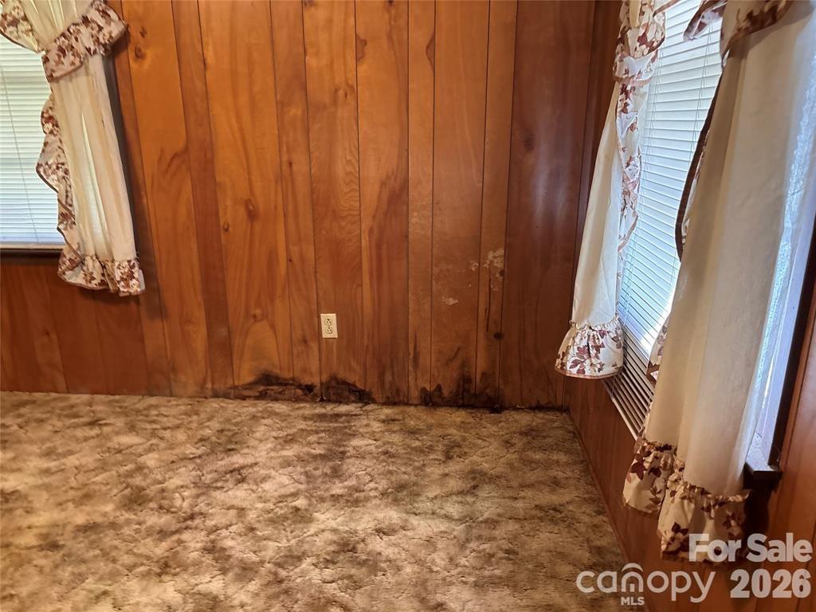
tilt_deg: -12.9
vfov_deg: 53.1
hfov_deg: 67.3
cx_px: 408
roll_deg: -0.8
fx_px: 613
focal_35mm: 26
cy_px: 306
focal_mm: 5.96
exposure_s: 1/40
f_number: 1.6
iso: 500
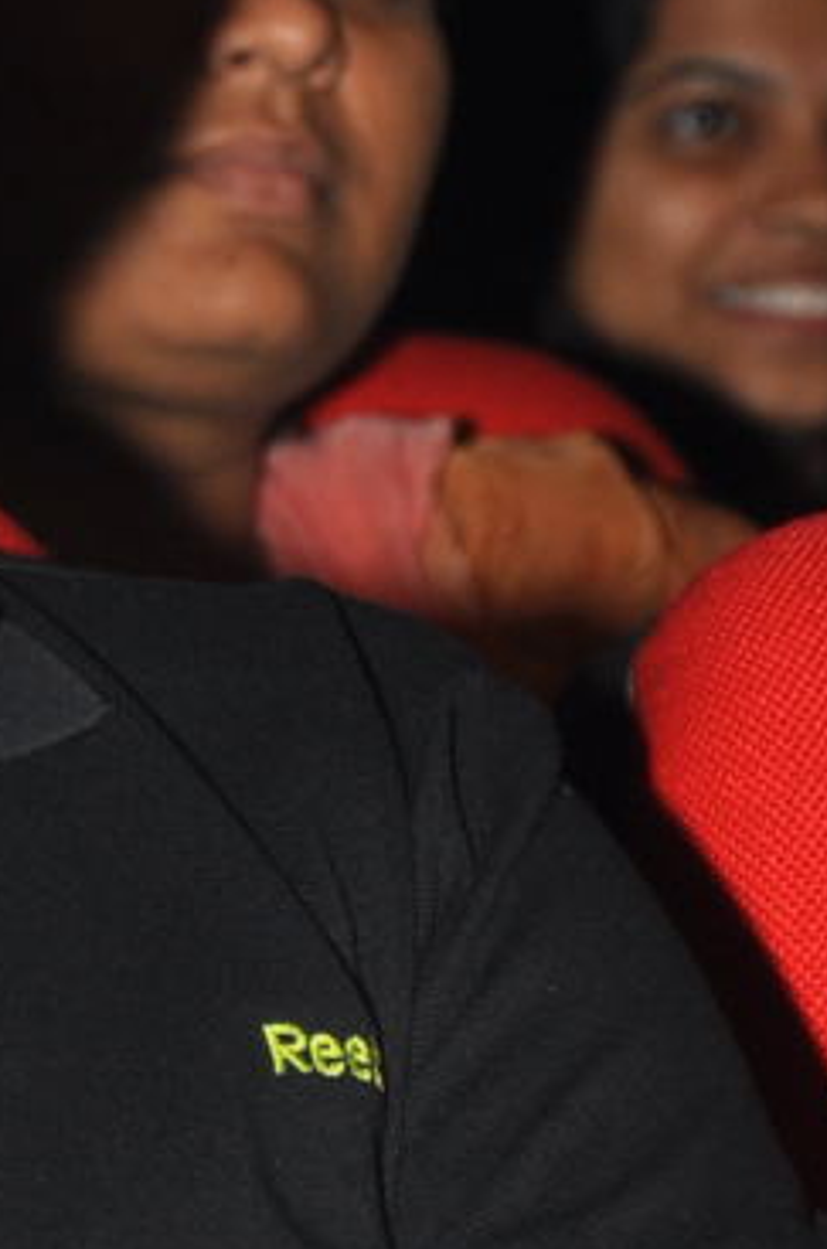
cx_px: -449
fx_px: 15856
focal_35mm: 458
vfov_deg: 4.5
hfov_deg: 3.0
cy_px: 881
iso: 200
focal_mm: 70
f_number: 5.6
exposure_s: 1/125
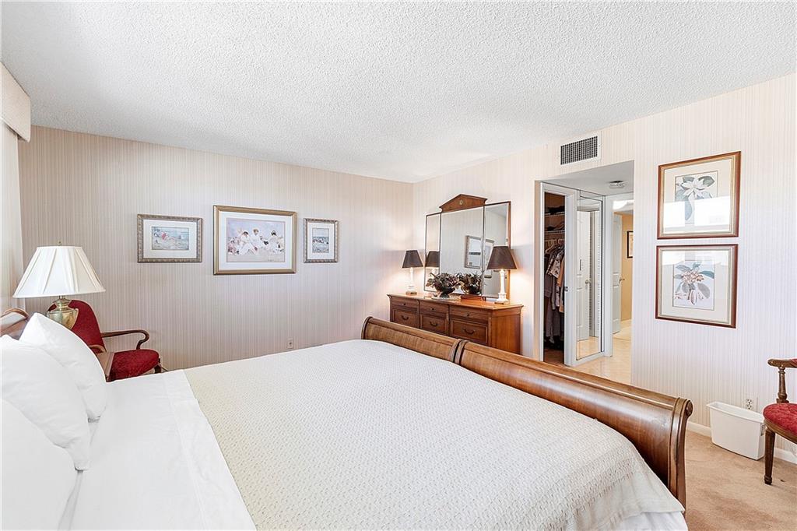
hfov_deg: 100.4
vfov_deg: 77.3
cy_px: 266
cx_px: 398
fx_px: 332
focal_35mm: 15
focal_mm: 10
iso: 160
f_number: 11
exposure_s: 1/2
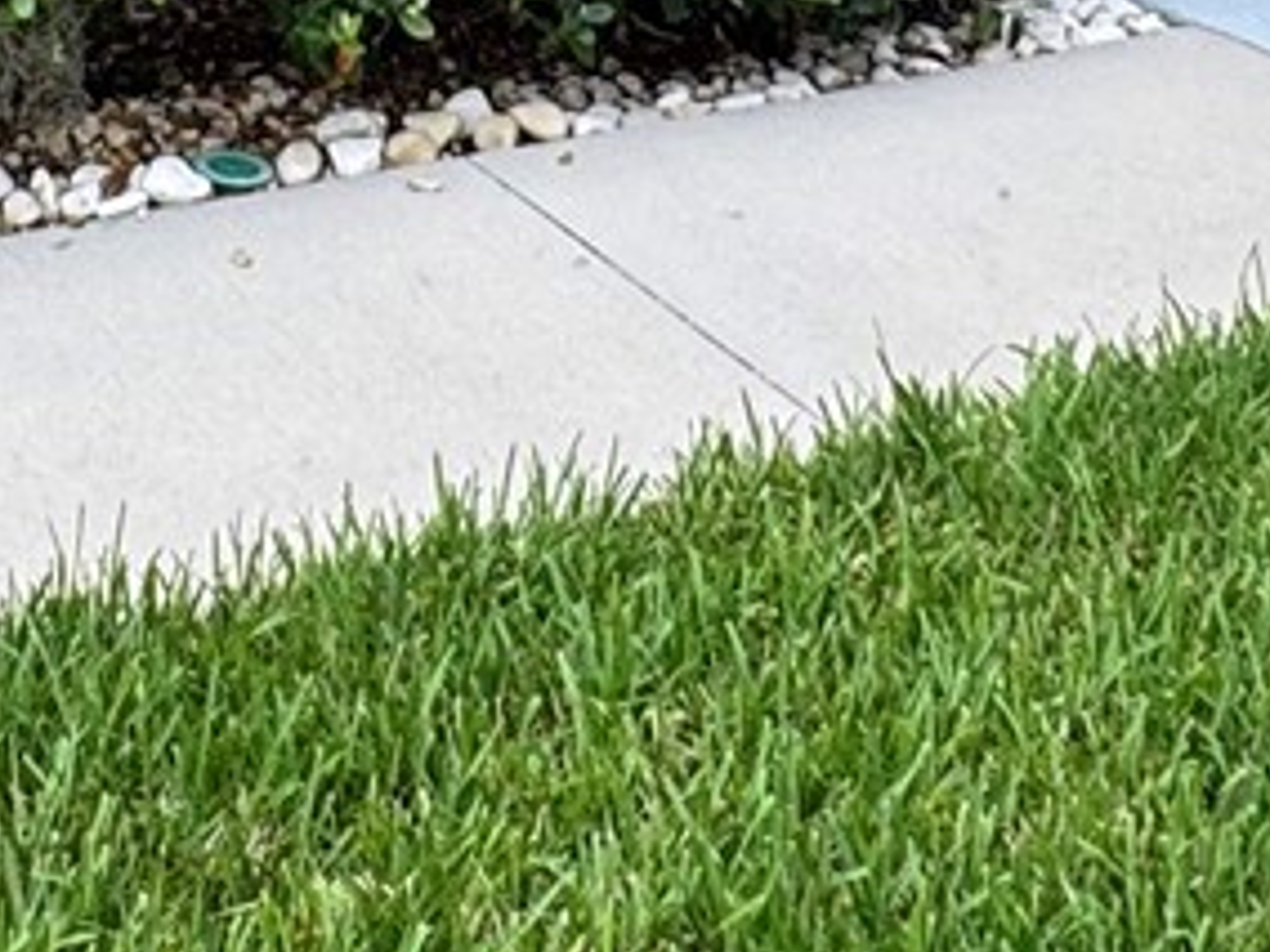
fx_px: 2898
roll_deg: +0.3
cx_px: 192
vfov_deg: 14.2
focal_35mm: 79
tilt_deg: +6.3
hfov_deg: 24.2
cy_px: -1167
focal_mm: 2.22
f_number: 2.2
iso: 40
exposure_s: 1/163
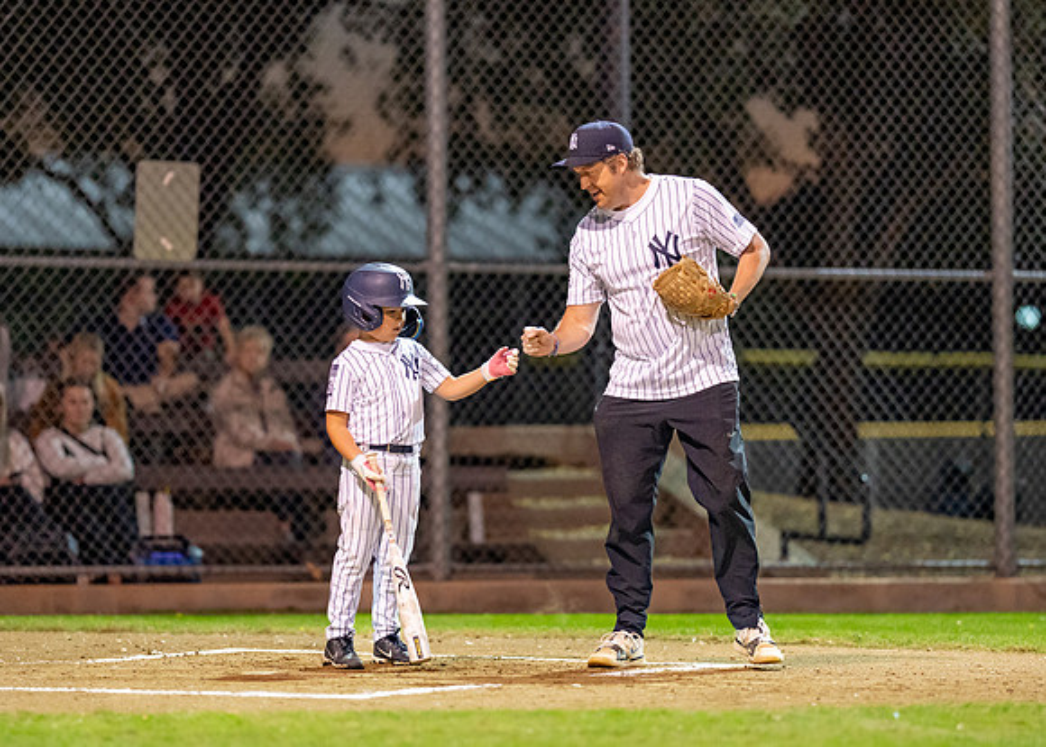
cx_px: 481
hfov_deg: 9.4
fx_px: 6387
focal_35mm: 215
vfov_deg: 6.7
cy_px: 400
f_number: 1.8
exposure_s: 1/1000
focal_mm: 135
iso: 2500
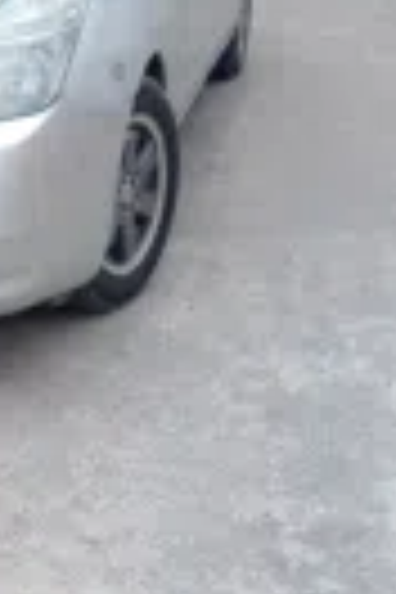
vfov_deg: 23.6
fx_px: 1402
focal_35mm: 85
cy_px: 117
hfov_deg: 15.2
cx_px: -140
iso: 104
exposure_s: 1/949
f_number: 1.9
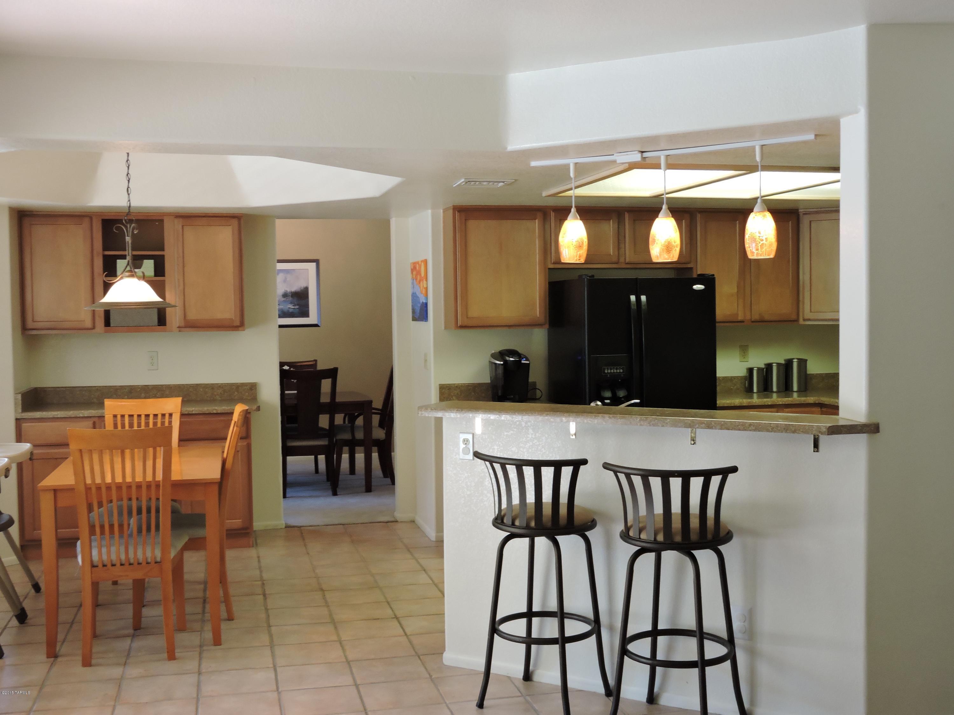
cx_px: 477
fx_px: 1102
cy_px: 358
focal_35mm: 40
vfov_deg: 36.0
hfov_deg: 46.8
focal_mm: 7.2
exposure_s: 1/30
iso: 280
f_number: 3.8
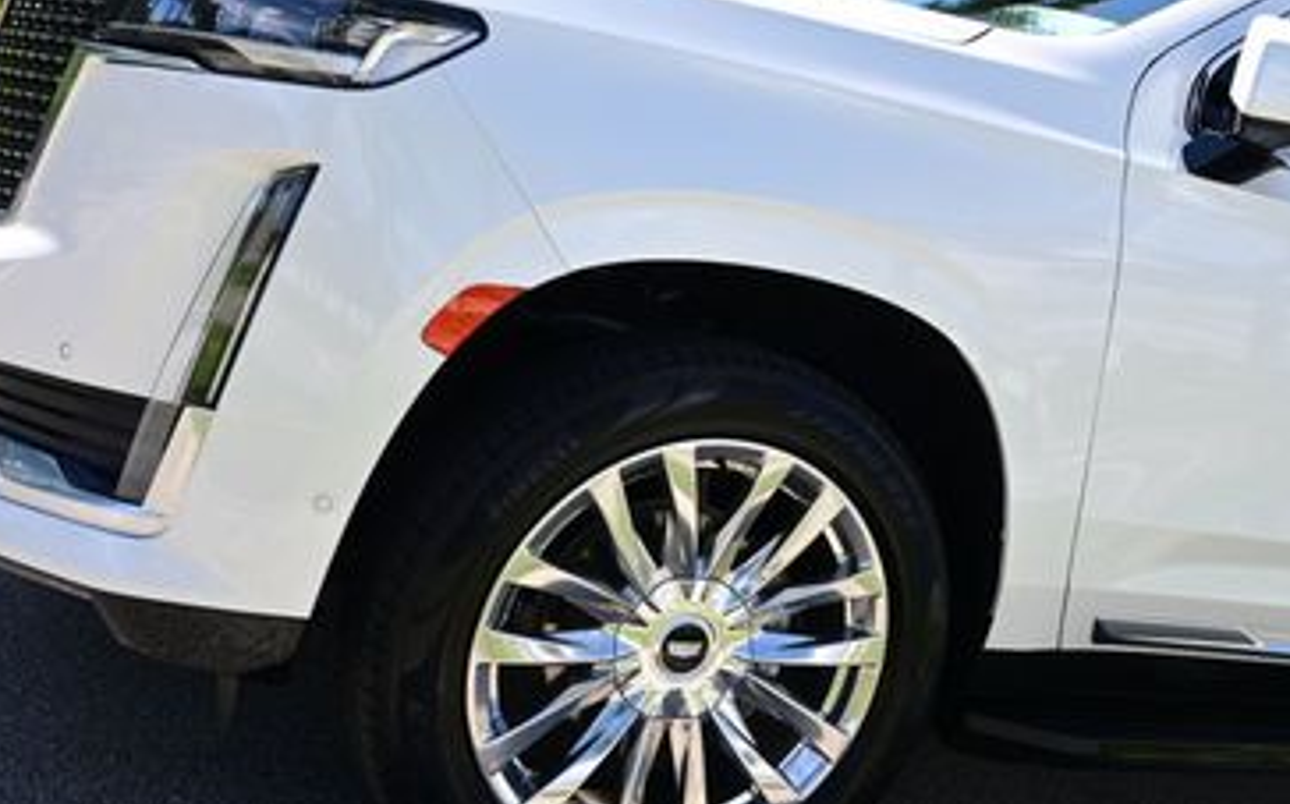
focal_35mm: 43
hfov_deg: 44.5
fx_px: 1511
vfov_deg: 29.4
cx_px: 985
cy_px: 223
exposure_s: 1/160
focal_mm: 16
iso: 100
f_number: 7.1
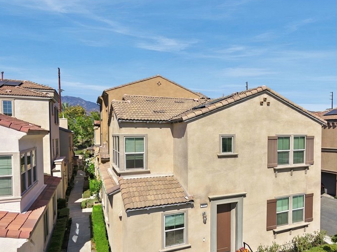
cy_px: 143
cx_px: 202
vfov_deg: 56.6
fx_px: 234
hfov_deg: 70.9
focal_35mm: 24
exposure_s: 1/3000
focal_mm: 3
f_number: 2.2
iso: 200
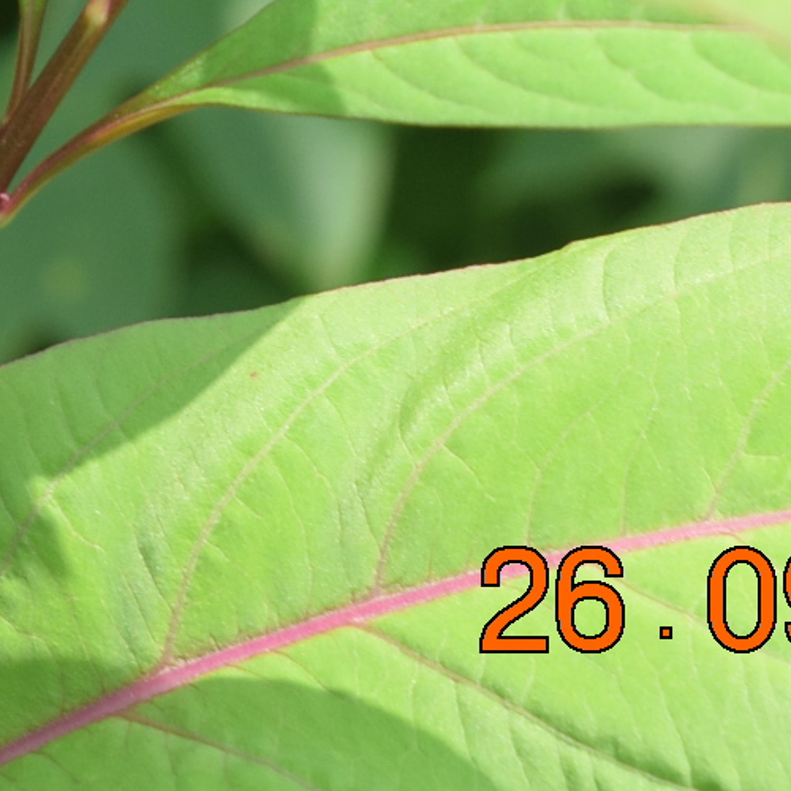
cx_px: -691
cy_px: -748
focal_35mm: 290
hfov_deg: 5.9
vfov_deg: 5.9
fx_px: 7497
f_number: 8
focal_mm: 38
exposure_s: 1/250
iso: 250
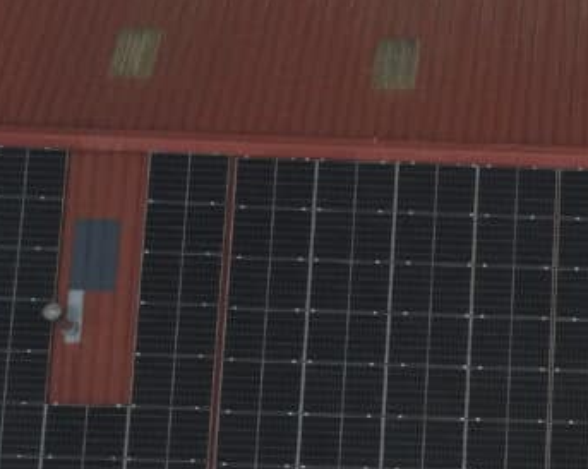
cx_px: 634
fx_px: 1165
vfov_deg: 20.9
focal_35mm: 67
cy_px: 596
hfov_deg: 26.3
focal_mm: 4
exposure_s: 1/3846
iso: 197
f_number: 2.4
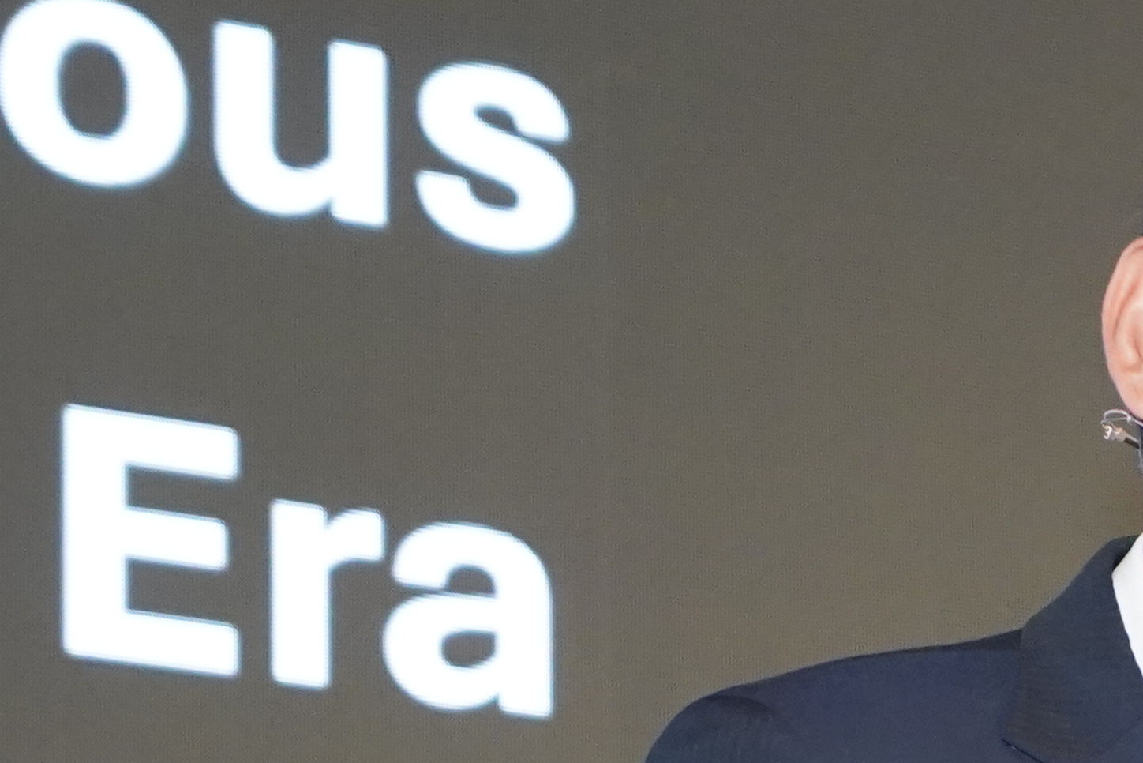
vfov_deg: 4.7
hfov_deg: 7.1
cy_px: 1242
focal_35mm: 290
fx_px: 9209
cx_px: 1358
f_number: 5.6
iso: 4000
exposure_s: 1/160
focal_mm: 70
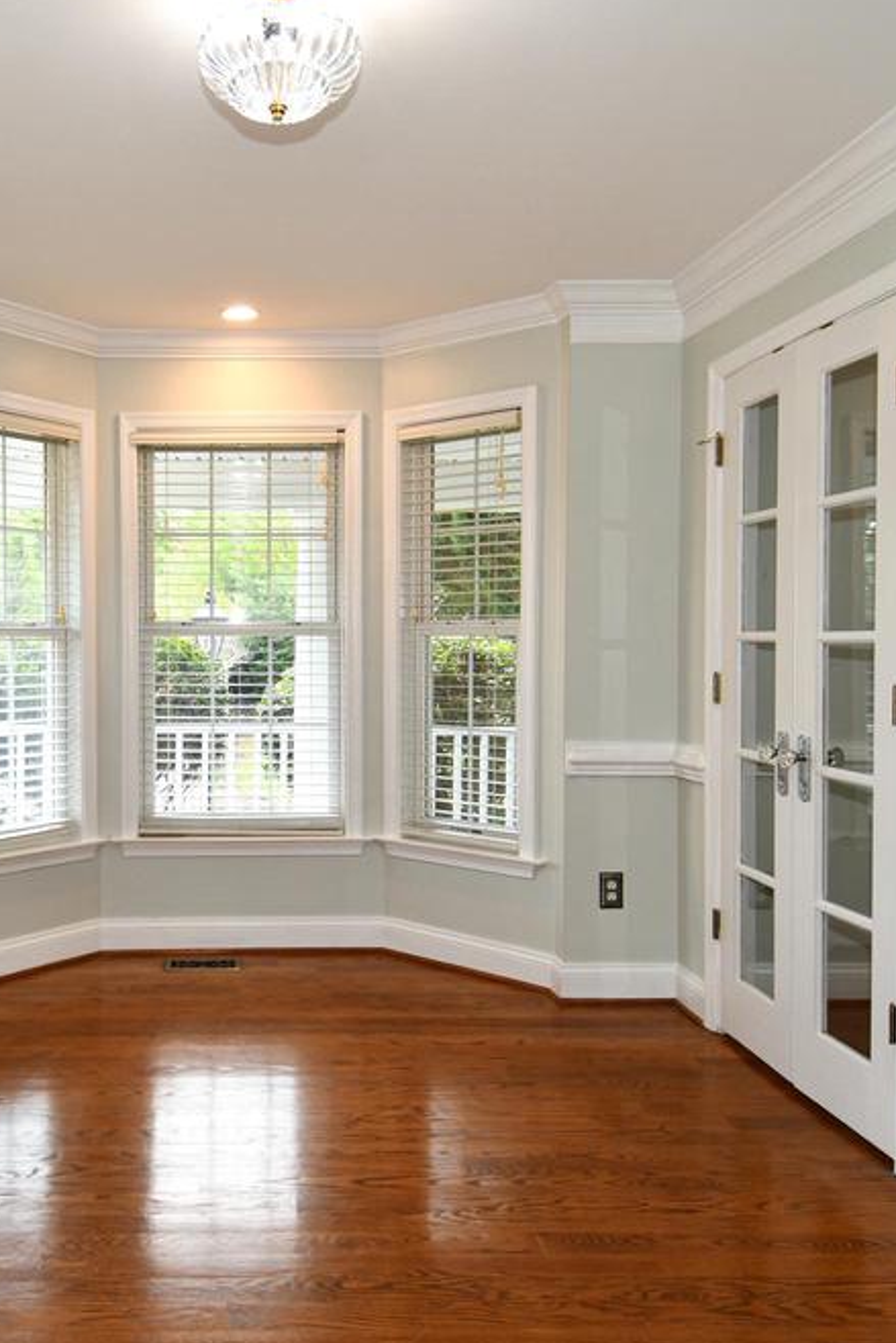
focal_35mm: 28
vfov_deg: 65.5
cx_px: 196
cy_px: 682
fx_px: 1045
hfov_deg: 44.4
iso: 220
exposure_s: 1/60
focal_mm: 12
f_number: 4
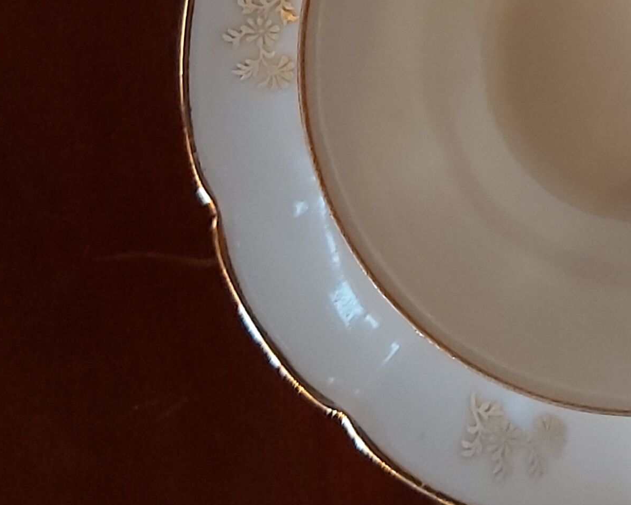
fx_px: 1606
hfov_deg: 21.1
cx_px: 690
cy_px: -167
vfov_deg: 16.8
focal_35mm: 86
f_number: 1.7
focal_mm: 3.92
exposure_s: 1/33
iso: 250
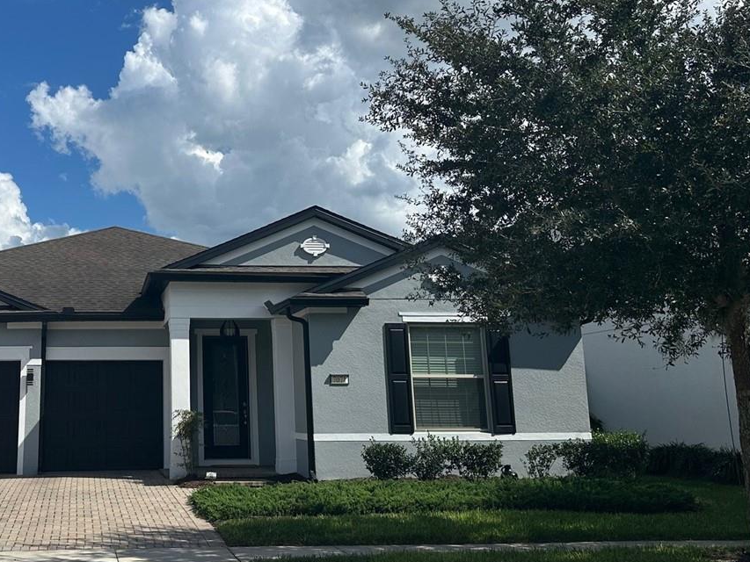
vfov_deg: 32.1
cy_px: 217
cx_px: 178
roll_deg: +0.4
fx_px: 975
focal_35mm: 45
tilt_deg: +10.8
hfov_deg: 40.7
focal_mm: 6.86
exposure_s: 1/8197
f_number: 1.78
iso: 80
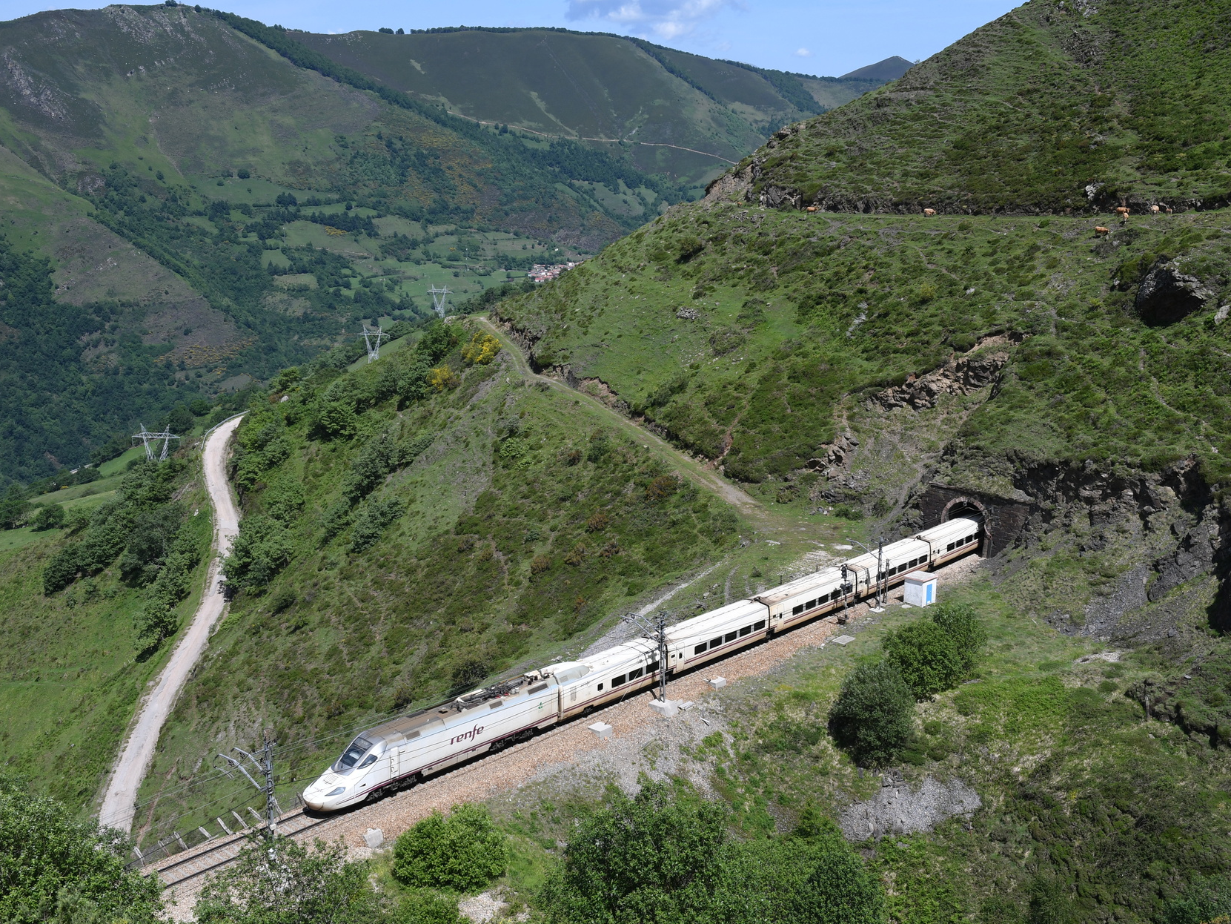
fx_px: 1423
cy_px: 457
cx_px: 608
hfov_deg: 46.8
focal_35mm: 40
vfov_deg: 36.0
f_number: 7.1
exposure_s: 1/800
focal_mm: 24
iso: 200
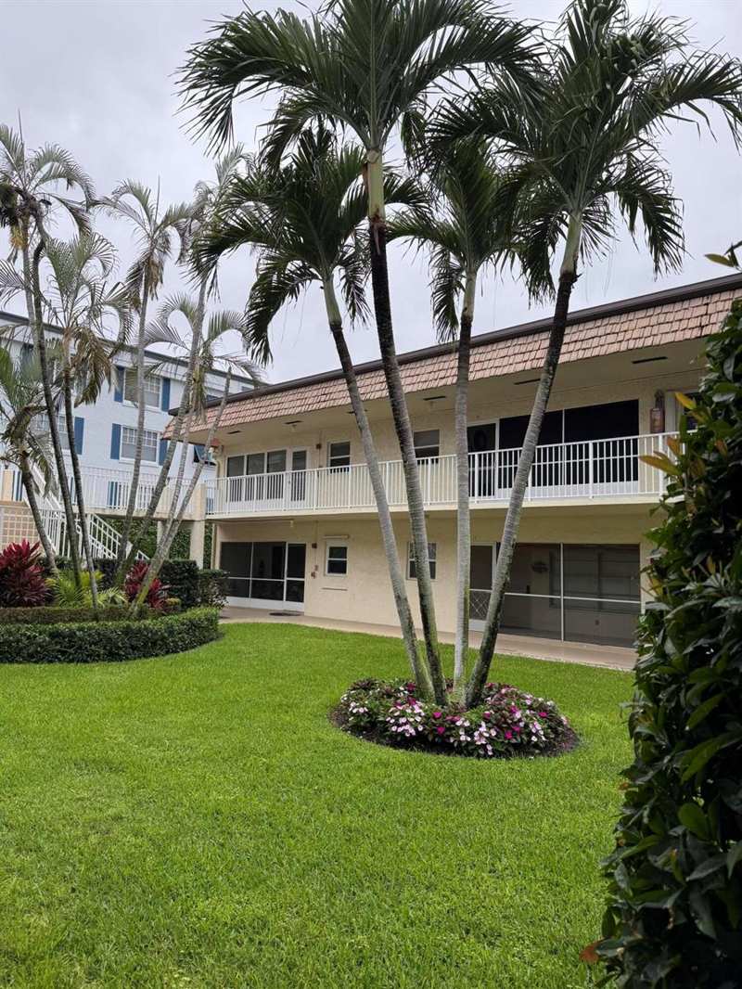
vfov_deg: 71.6
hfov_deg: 56.8
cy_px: 494
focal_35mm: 24
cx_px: 371
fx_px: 686
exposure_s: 1/693
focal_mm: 6.76
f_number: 1.78
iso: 80
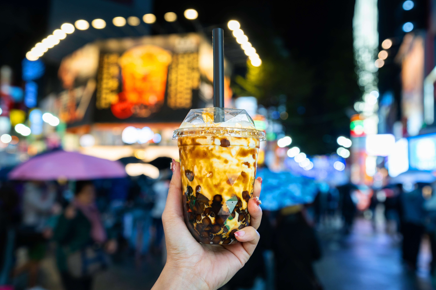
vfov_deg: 37.9
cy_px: 145
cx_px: 218
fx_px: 424
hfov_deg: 54.4
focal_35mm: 35
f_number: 4
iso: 200
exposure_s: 1/40
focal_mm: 35
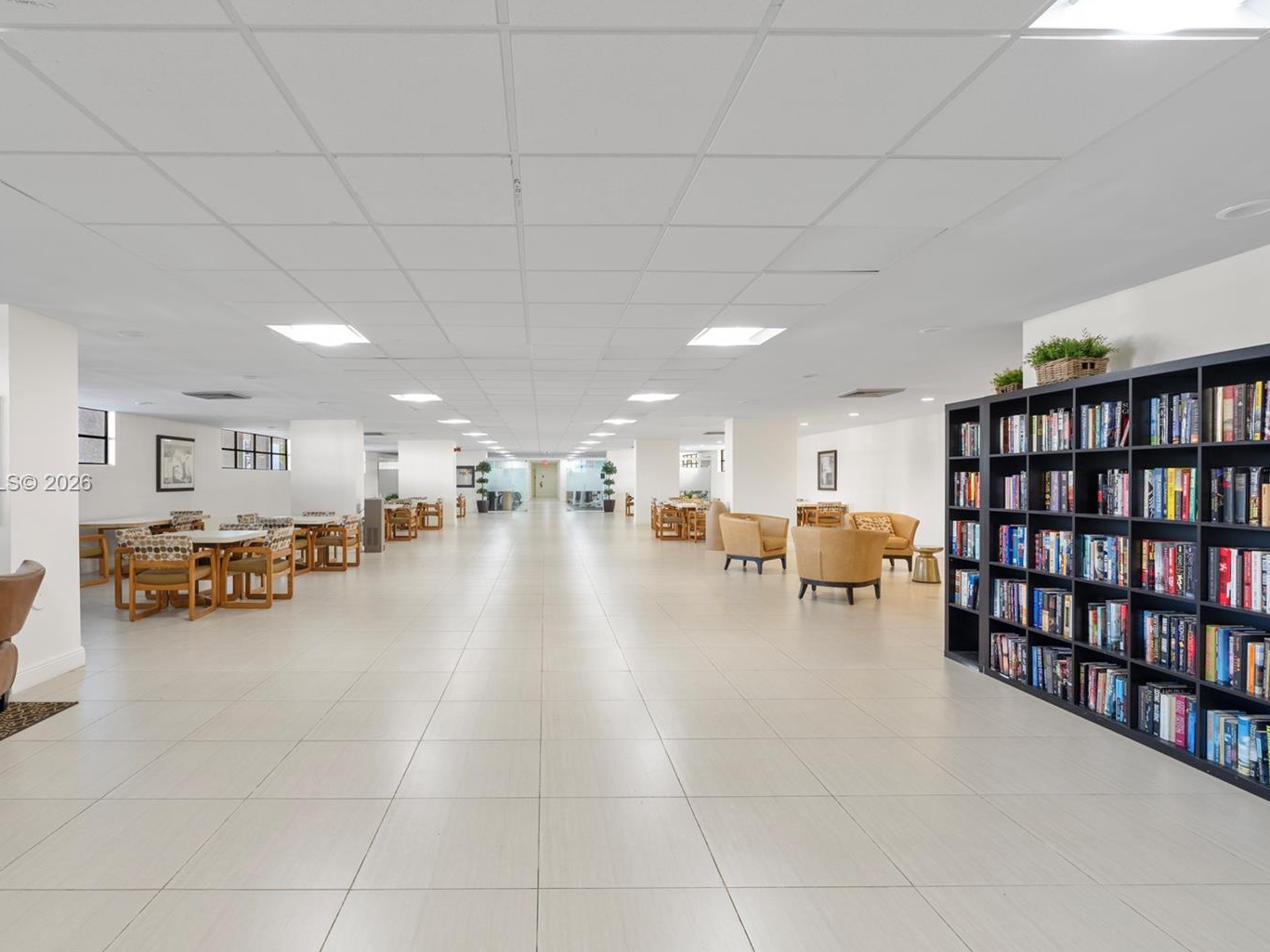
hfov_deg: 87.2
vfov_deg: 71.6
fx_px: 660
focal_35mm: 18
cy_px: 484
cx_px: 545
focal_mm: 16
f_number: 8
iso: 200
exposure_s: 1/2.5
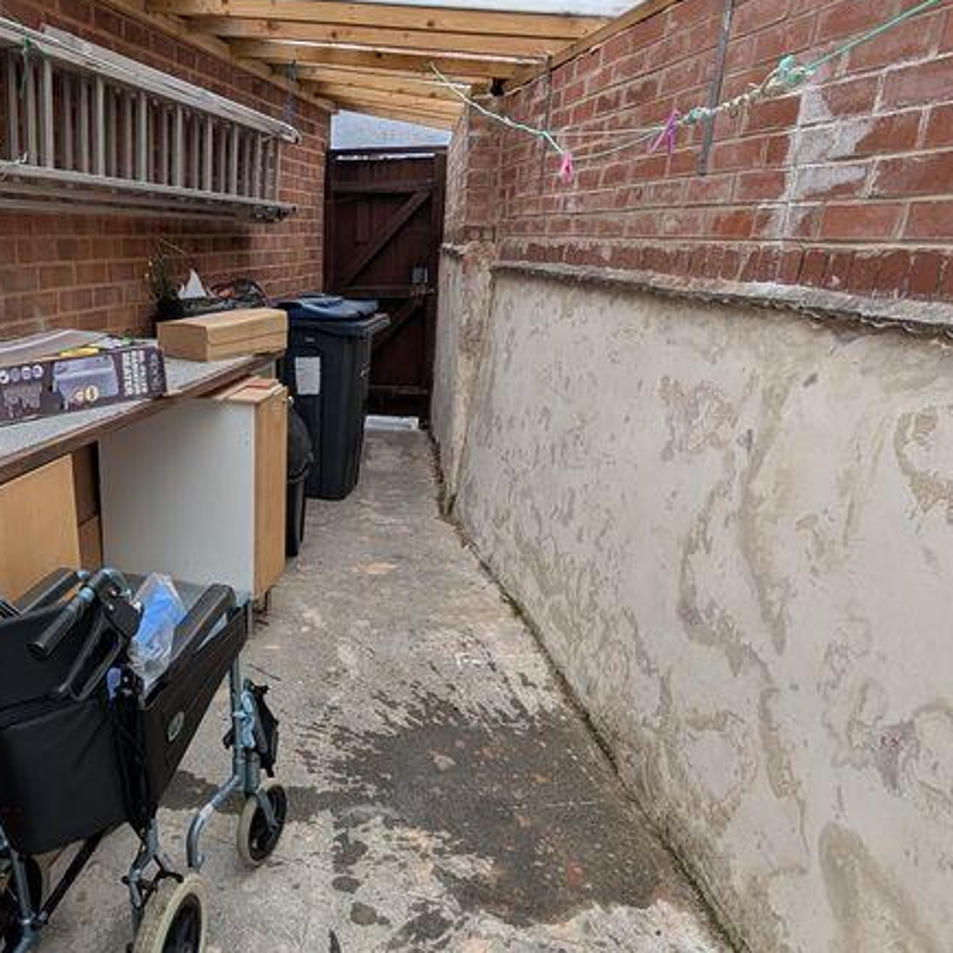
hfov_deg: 60.4
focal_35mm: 25
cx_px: 269
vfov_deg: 62.9
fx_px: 779
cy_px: 470
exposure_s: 1/398
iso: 53
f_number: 1.7
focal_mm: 2.02
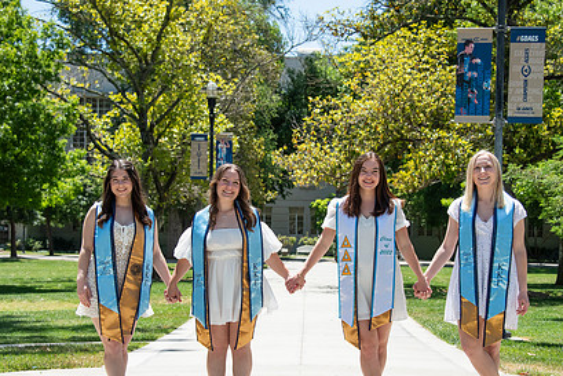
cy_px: 246
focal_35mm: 88
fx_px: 1377
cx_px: 299
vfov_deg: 15.5
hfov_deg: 23.1
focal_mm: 62
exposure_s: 1/2500
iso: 500
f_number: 5.6
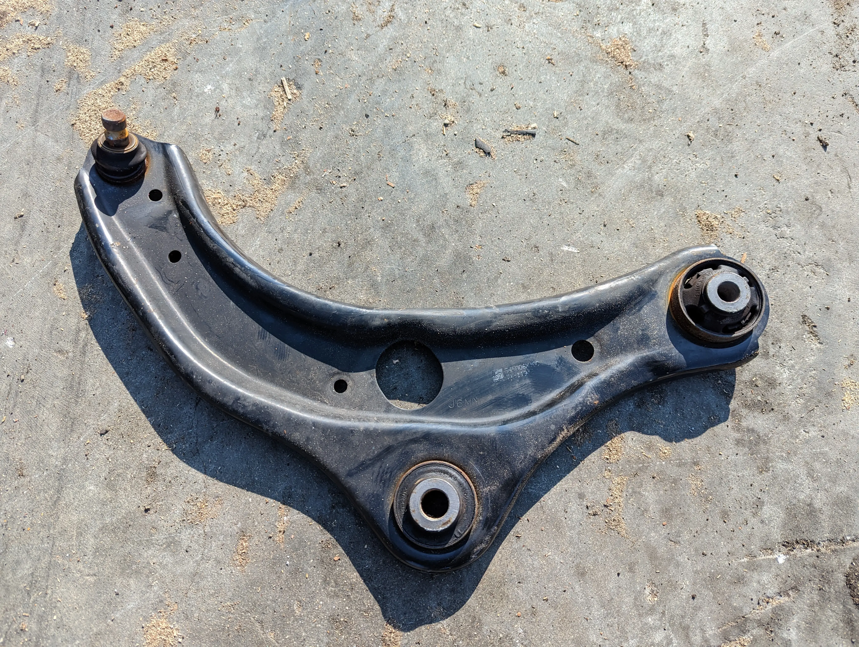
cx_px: 430
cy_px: 324
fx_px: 596
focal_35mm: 24
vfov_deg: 56.9
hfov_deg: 71.5
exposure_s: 1/781
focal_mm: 6.81
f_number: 1.85
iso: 39
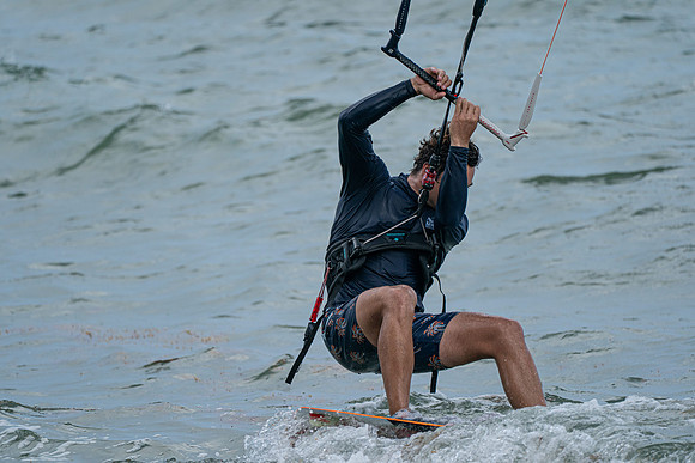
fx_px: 7724
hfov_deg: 5.2
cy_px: 232
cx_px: 348
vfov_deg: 3.4
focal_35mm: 400
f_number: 8
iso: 800
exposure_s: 1/2000
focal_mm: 400
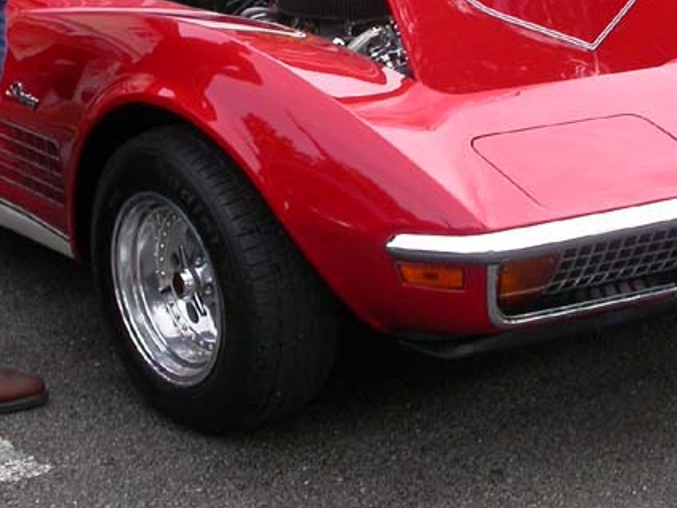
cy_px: 45
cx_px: 320
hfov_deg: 21.3
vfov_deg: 15.8
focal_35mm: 92
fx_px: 1799
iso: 100
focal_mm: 7.85
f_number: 5.3
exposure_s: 1/150
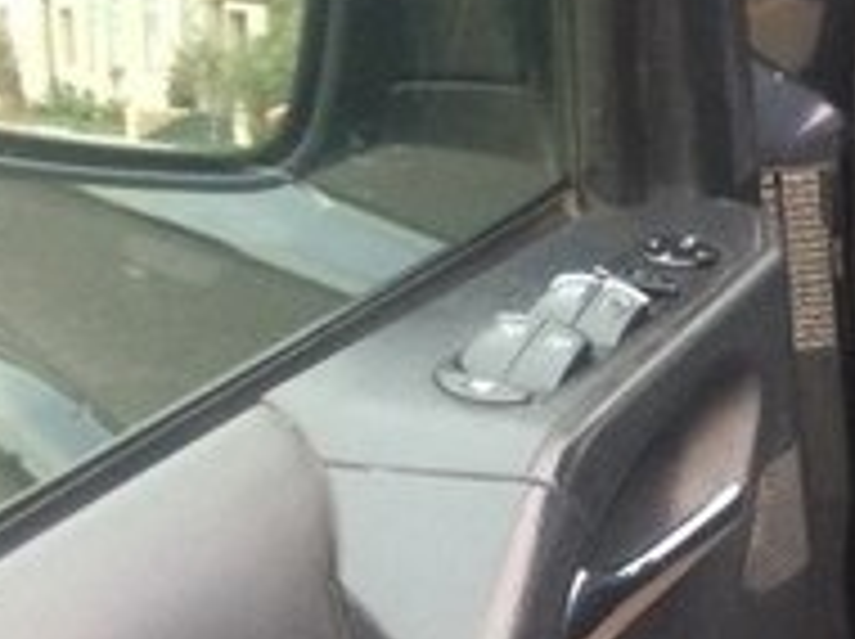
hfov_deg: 17.1
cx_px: 1382
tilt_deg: -32.5
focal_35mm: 101
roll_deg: -2.3
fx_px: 2492
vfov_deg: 14.5
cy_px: 538
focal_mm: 4.15
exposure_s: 1/33
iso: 160
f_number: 2.2
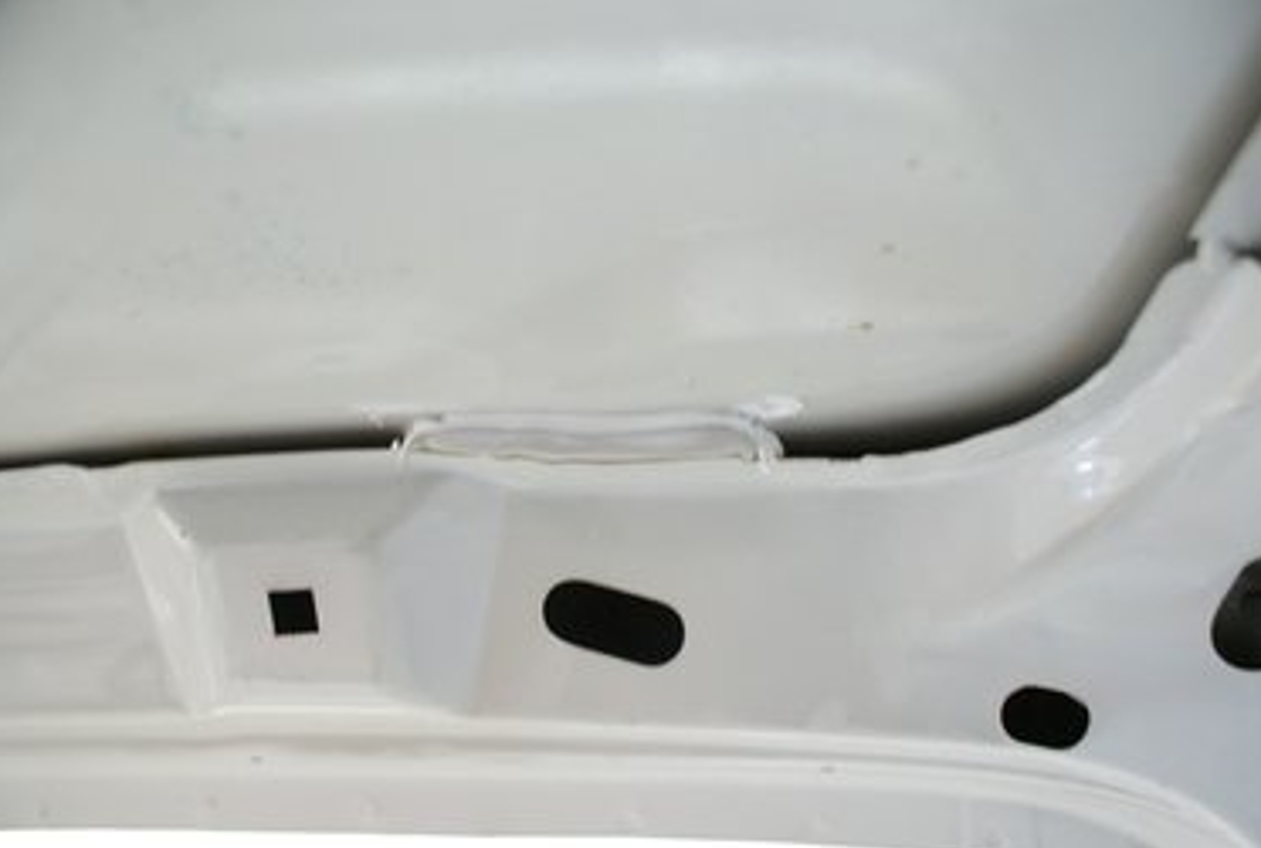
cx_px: 658
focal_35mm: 29
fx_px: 1018
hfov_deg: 63.5
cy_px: 451
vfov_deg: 45.2
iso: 400
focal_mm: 18
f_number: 3.5
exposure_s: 1/4
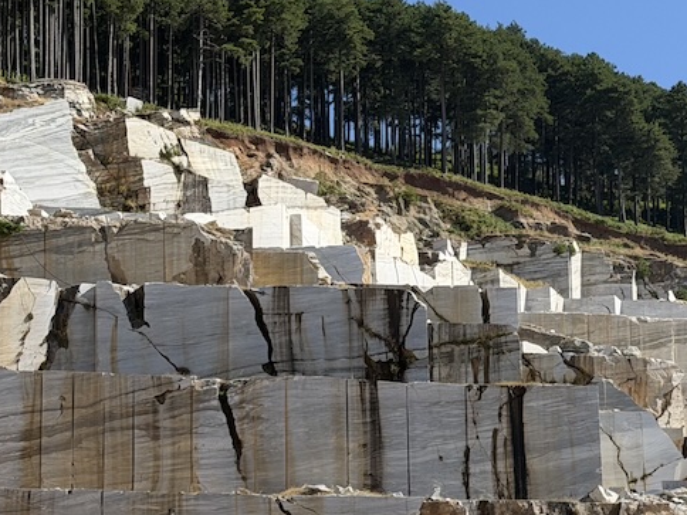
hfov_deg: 16.5
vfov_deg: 12.4
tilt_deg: +12.9
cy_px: 407
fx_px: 2362
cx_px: 473
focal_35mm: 119
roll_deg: +2.2
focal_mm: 6.76
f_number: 1.78
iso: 64
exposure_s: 1/4587
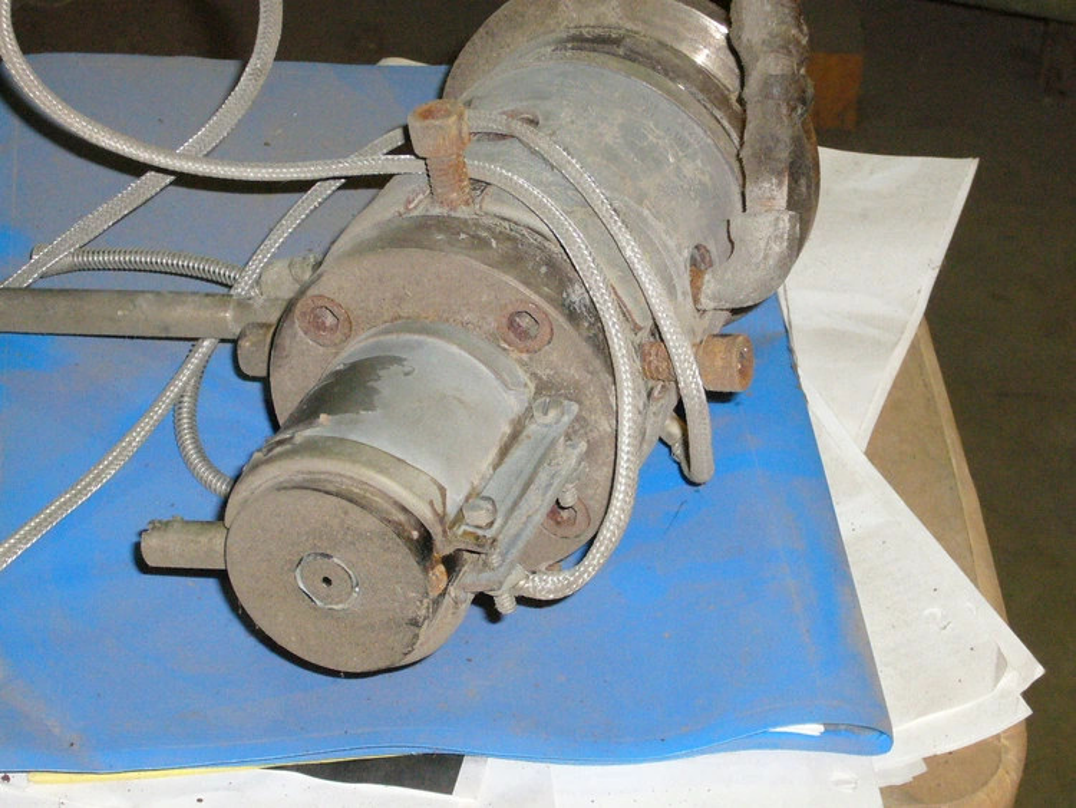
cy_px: 404
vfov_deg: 15.9
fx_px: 2892
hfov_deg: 21.1
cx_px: 538
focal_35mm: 93
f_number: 4.6
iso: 400
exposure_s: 1/60
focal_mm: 15.4
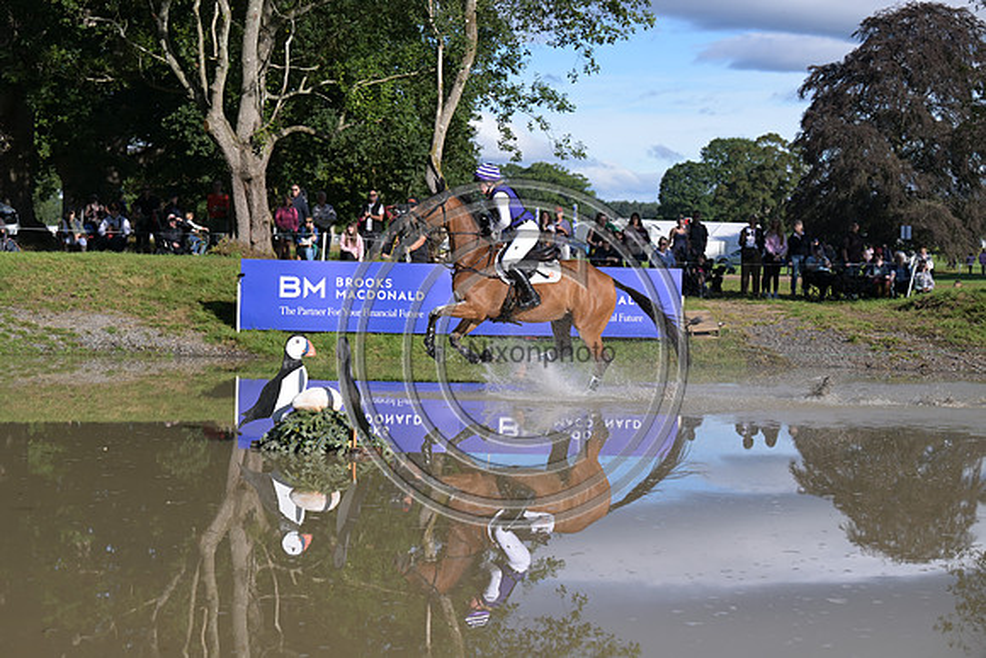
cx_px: 493
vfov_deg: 18.0
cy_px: 329
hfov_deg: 26.6
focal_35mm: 76
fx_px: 2082
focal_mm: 76
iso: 220
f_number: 5
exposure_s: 1/1250
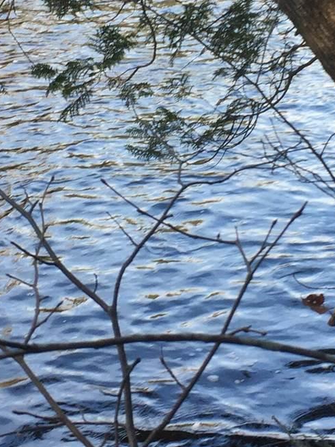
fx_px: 1317
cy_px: 55
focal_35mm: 102
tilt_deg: -16.1
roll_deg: -0.2
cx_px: 203
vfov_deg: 19.0
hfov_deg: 14.5
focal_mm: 4.15
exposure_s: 1/175
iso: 32
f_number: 2.2
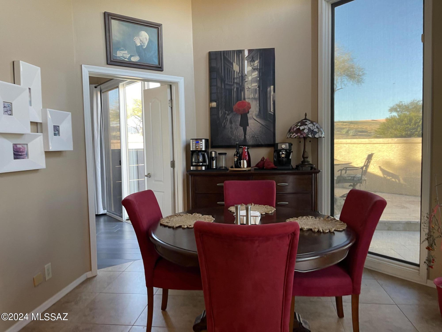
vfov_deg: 54.9
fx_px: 319
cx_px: 221
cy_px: 166
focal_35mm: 25
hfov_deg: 69.4
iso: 100
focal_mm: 5.1
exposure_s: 1/60
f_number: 1.6
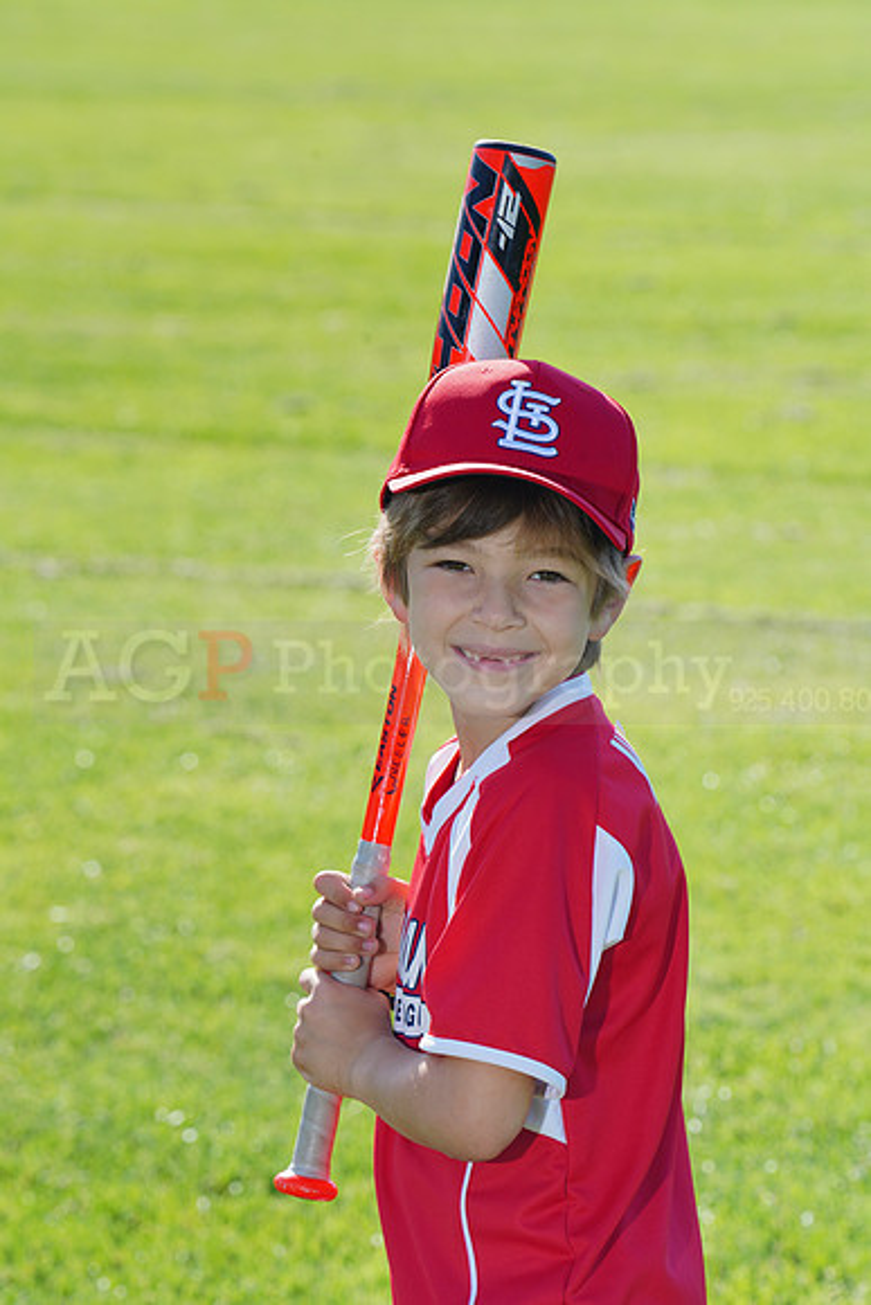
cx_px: 436
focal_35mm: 197
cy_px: 652
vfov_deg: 10.4
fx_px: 7145
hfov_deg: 7.0
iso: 200
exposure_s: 1/200
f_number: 10
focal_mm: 197
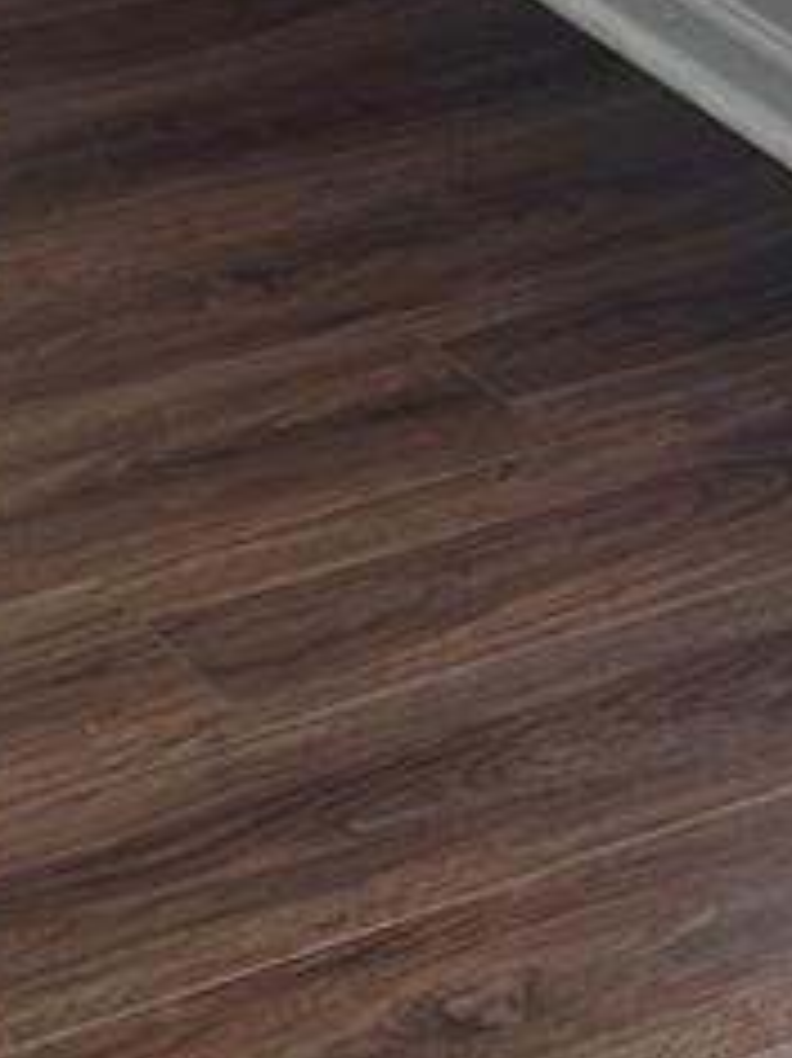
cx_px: -279
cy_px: -1715
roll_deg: +0.2
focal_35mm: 157
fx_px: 4794
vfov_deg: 10.4
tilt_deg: -3.7
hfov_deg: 9.3
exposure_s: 1/183
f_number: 1.78
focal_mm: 6.86
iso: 64
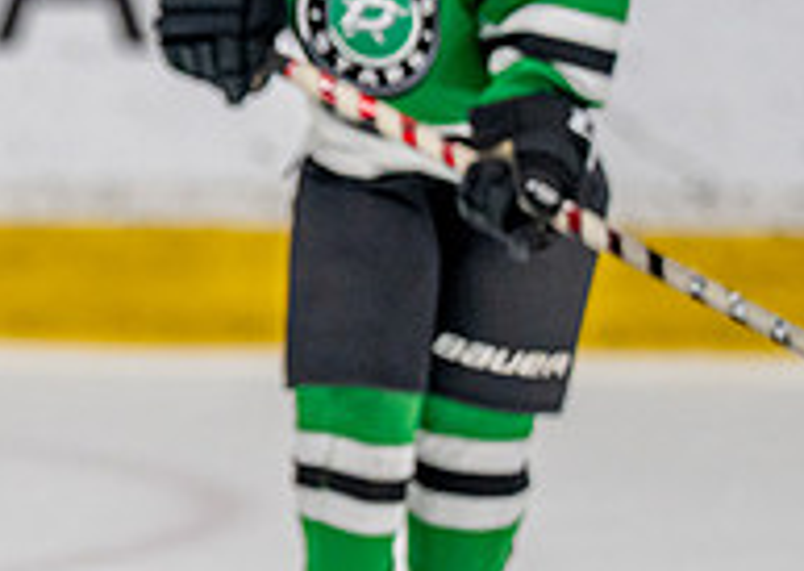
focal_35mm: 741
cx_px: -315
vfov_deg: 1.9
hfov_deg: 2.7
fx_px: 16885
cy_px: 194
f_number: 2.8
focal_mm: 171
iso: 1000
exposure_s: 1/1250
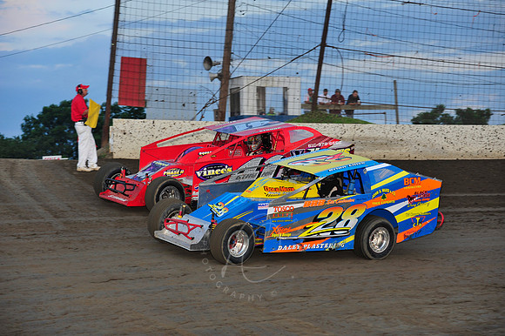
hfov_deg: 16.4
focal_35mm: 125
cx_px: 252
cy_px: 168
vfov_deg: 11.0
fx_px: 1752
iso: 640
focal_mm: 125
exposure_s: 1/320
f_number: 6.3
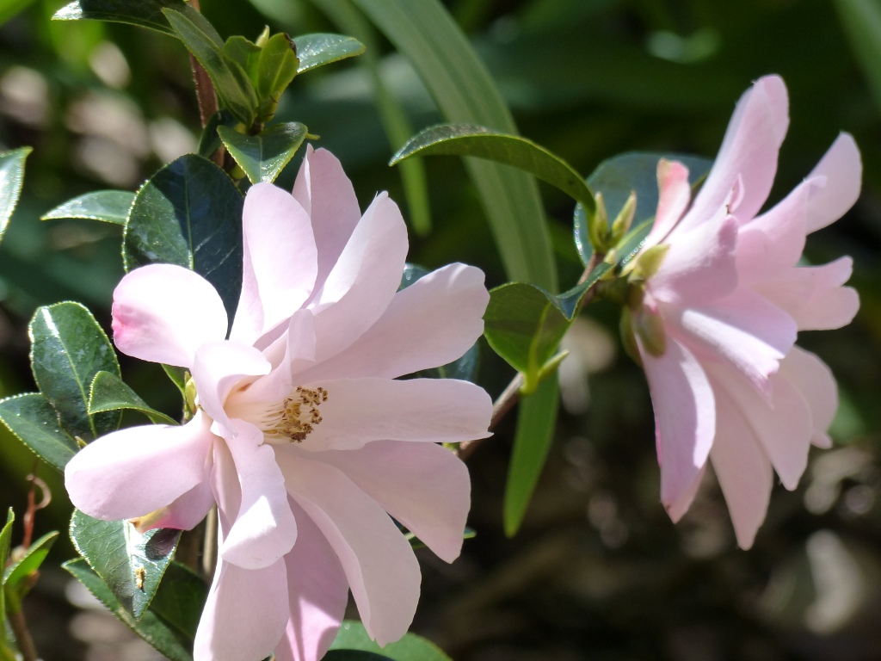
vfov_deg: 2.8
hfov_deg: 3.8
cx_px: 440
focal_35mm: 522
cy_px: 330
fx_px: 13285
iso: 160
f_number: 4
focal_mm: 94
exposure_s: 1/250
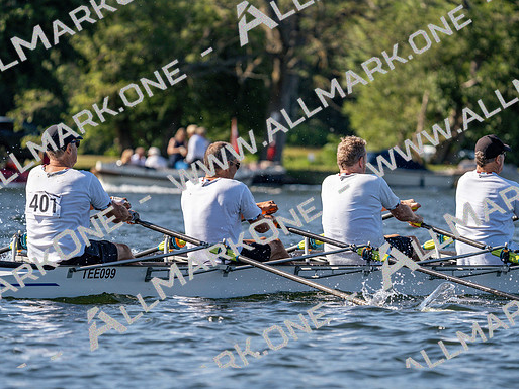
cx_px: 292
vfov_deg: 4.6
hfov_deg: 6.1
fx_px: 4859
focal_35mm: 324
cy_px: 194
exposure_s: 1/1600
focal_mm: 298
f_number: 5.6
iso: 320
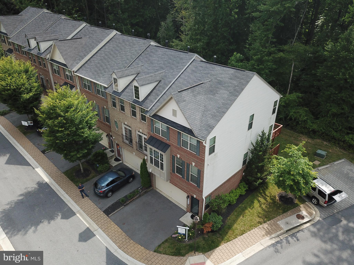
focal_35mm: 26
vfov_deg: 53.1
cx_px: 177
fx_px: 266
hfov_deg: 67.3
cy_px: 132
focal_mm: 4.73
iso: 100
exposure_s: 1/858
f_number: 2.2
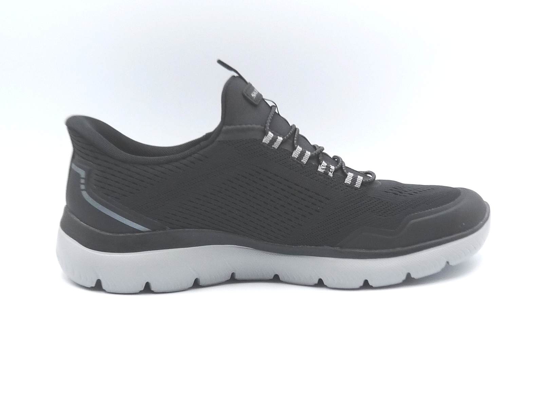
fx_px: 784
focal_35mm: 50
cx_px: 272
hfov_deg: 38.2
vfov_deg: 29.1
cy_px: 204
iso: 100
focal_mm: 4.9
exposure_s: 1/160
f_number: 4
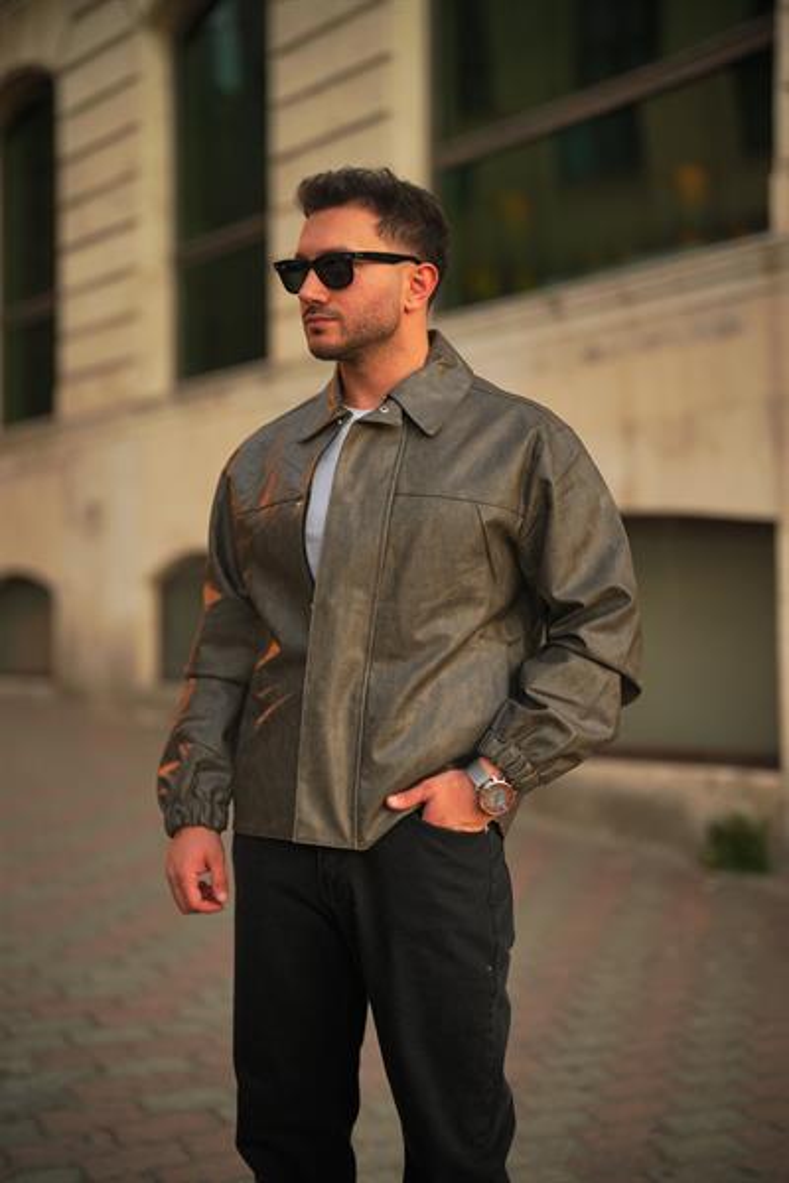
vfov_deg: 39.6
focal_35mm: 50
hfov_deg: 27.0
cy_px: 592
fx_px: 1644
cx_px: 394
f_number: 1.4
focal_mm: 50
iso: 500
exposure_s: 1/200
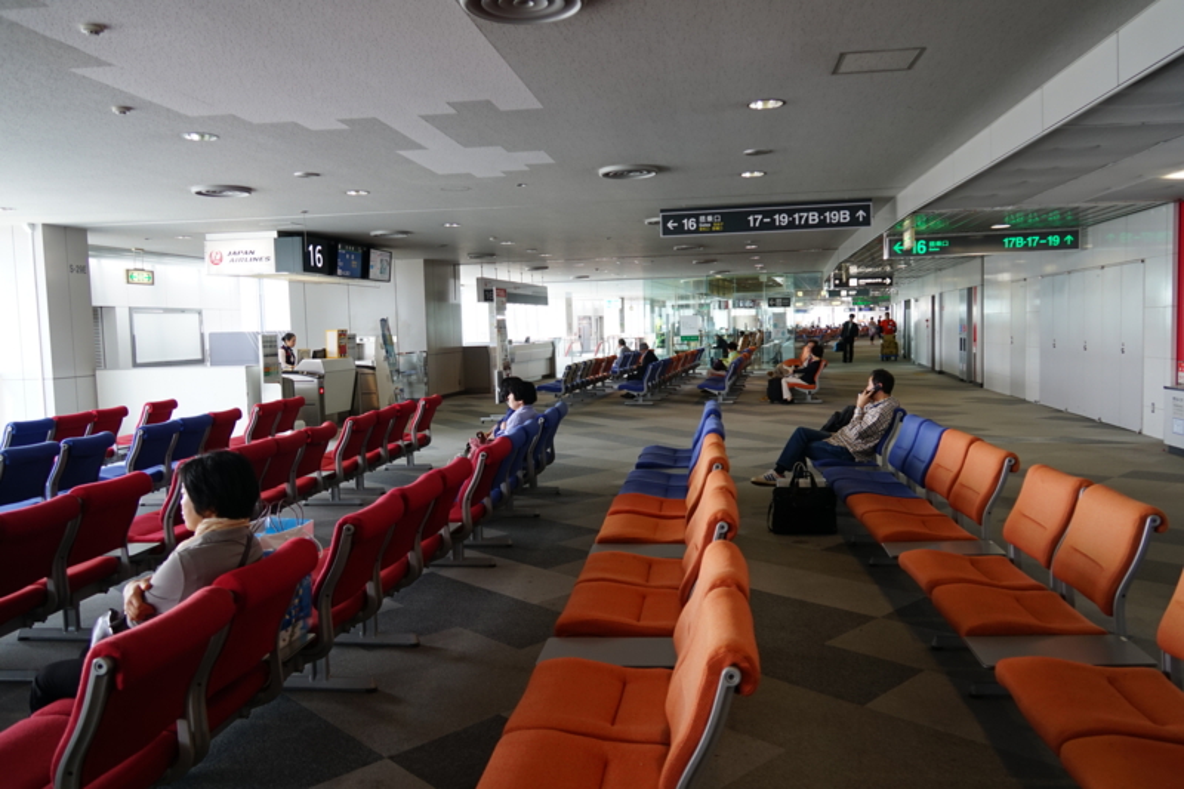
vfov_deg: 47.9
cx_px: 592
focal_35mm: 27
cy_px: 394
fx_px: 888
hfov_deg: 67.4
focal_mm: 18
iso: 200
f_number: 4
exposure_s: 1/60
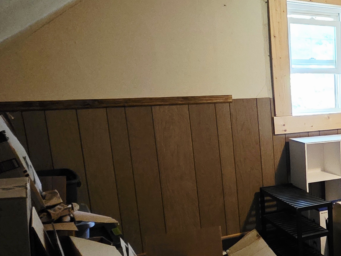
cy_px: 172
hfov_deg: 33.0
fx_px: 443
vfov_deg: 31.9
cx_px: 426
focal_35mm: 45
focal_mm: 2.2
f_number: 1.9
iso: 1000
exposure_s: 1/60.2
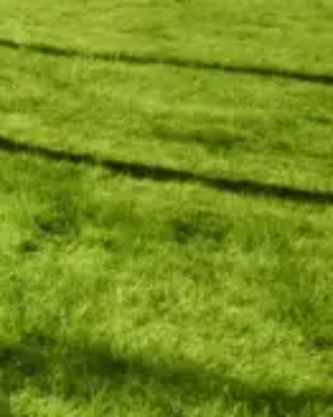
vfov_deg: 18.8
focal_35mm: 94
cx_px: -671
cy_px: -141
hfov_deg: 10.8
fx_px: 1159
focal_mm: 16
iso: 200
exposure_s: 1/250
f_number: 10
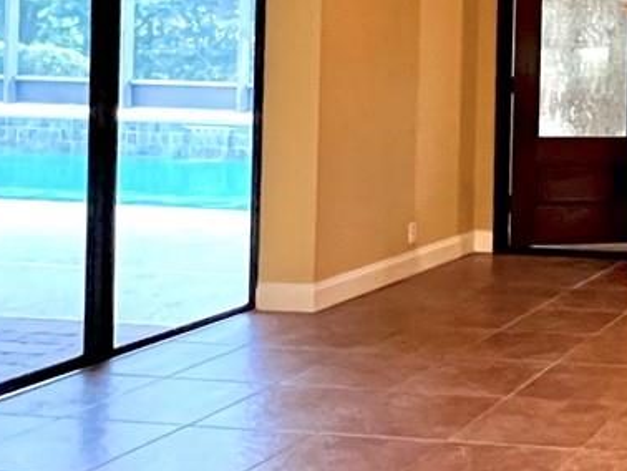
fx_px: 997
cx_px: 879
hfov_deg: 27.2
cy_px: 63
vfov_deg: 25.9
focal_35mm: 55
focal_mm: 1.57
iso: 800
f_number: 1.8
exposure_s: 1/40
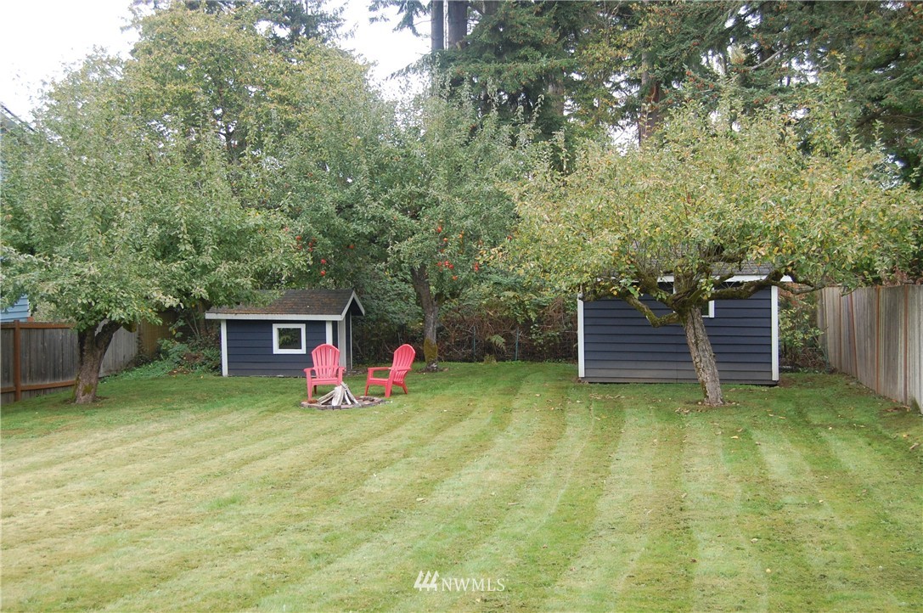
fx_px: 1076
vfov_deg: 31.8
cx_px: 462
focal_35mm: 42
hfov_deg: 46.4
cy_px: 306
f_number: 5.6
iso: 400
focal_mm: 28
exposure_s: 1/125
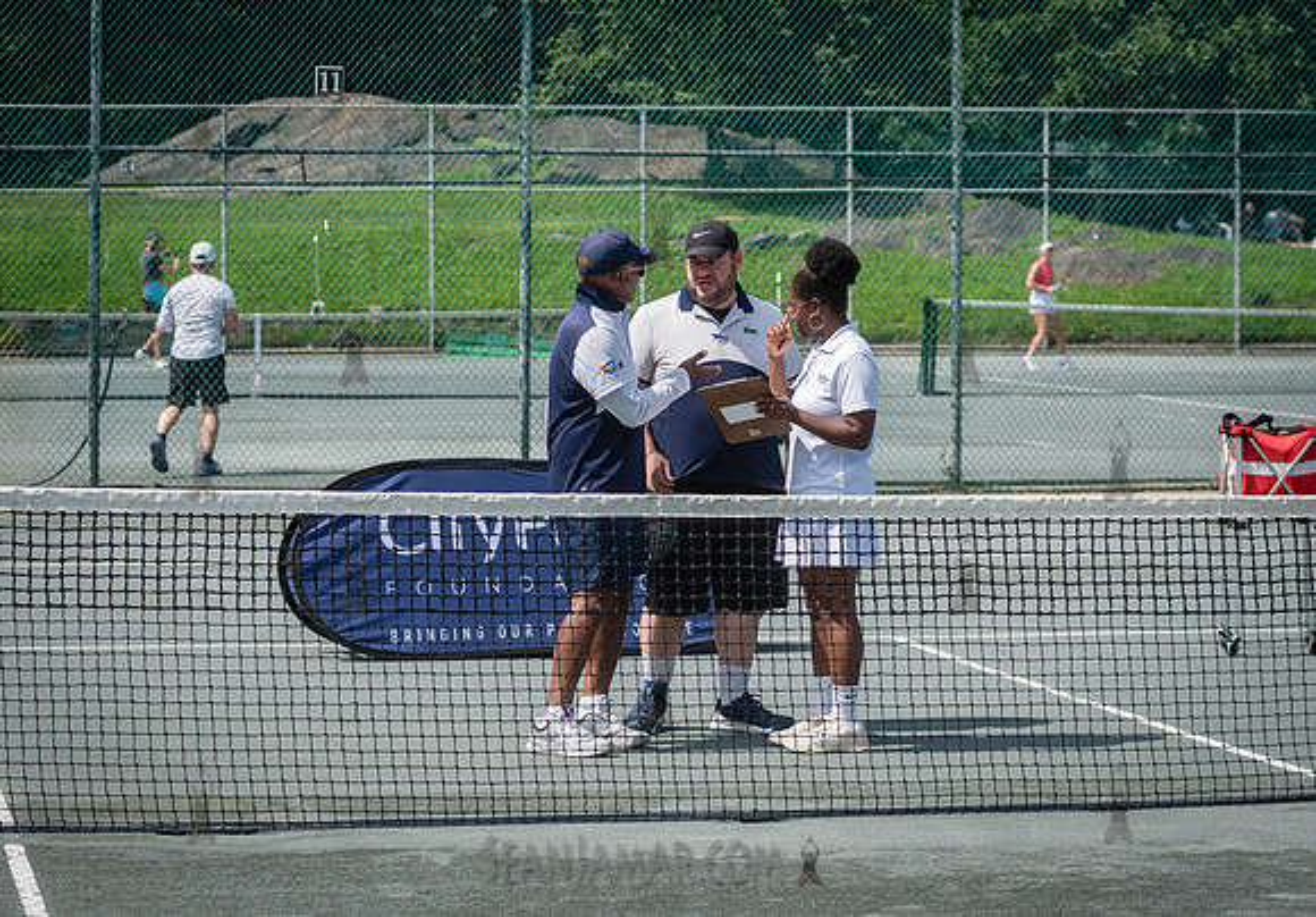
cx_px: 686
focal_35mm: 122
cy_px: 382
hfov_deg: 16.6
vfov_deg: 11.6
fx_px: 4507
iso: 250
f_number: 5
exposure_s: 1/1600
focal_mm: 100
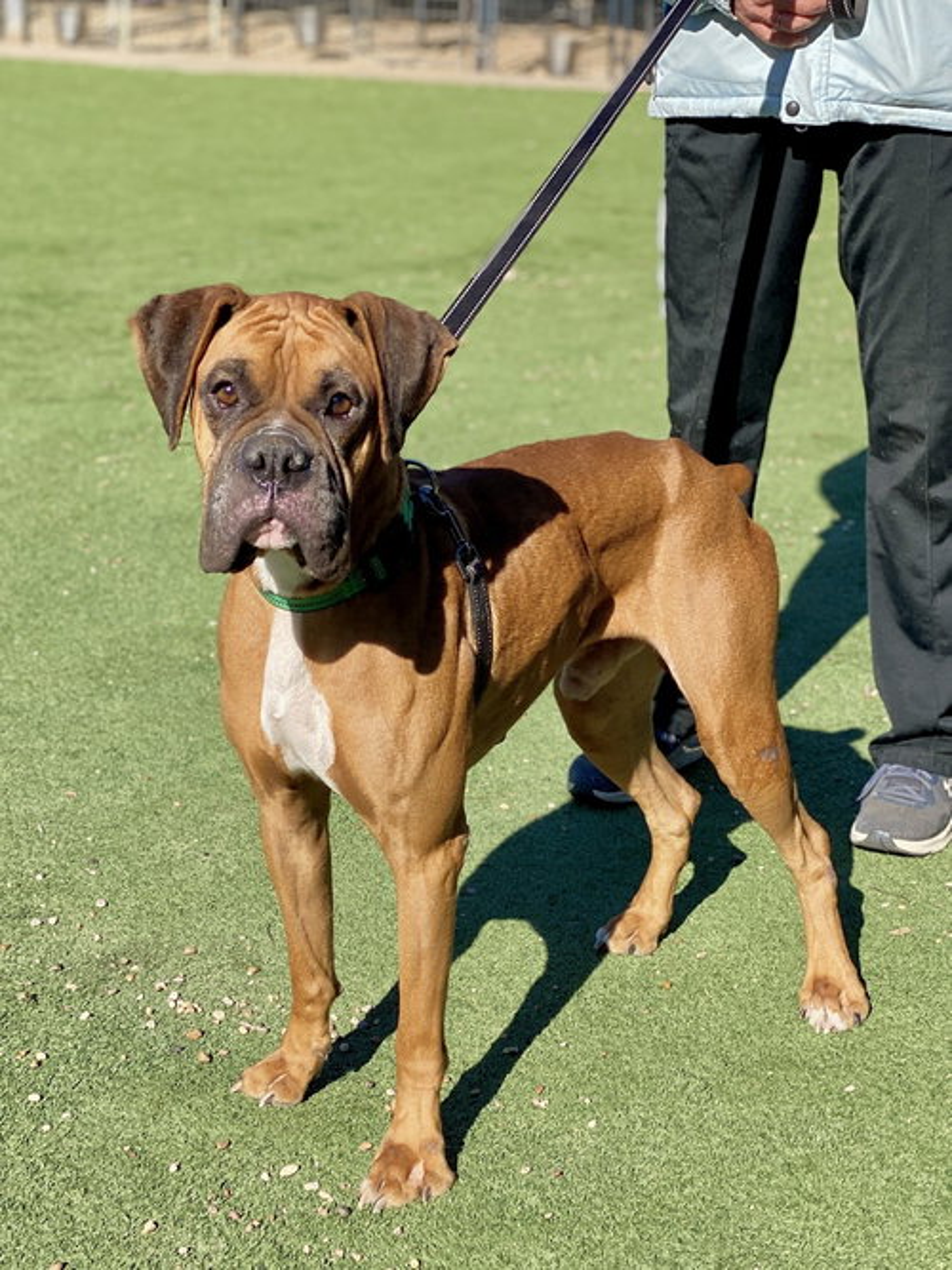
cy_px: 635
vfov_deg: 36.8
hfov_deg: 28.0
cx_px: 476
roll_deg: -0.9
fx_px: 1907
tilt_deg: -21.2
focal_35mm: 52
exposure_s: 1/1199
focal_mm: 6
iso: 20
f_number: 2
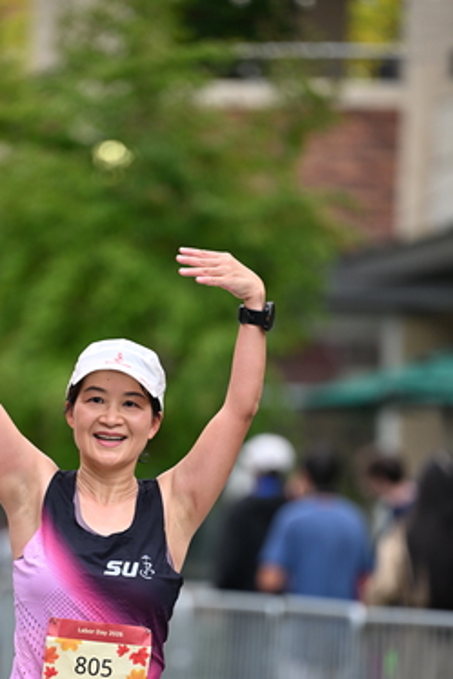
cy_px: 495
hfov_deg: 4.9
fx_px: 5280
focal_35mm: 280
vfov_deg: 7.3
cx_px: 128
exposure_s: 1/2000
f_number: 2.8
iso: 640
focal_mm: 190
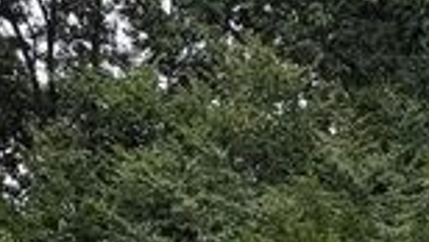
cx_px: 944
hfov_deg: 10.3
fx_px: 2141
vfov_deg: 5.9
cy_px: 779
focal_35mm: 188
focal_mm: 5.96
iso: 50
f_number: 1.6
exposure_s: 1/756
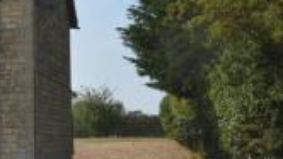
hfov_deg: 27.4
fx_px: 506
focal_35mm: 68
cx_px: -60
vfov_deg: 17.8
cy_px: 68
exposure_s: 1/250
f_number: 8
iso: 100
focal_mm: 15
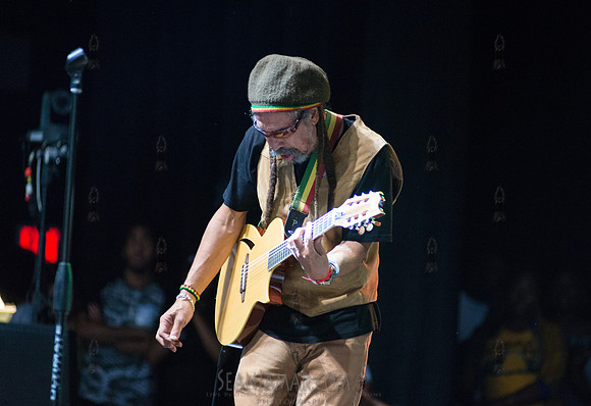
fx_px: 3668
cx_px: 315
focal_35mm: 221
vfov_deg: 6.3
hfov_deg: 9.2
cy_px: 208
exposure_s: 1/320
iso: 4000
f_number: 2.8
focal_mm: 200
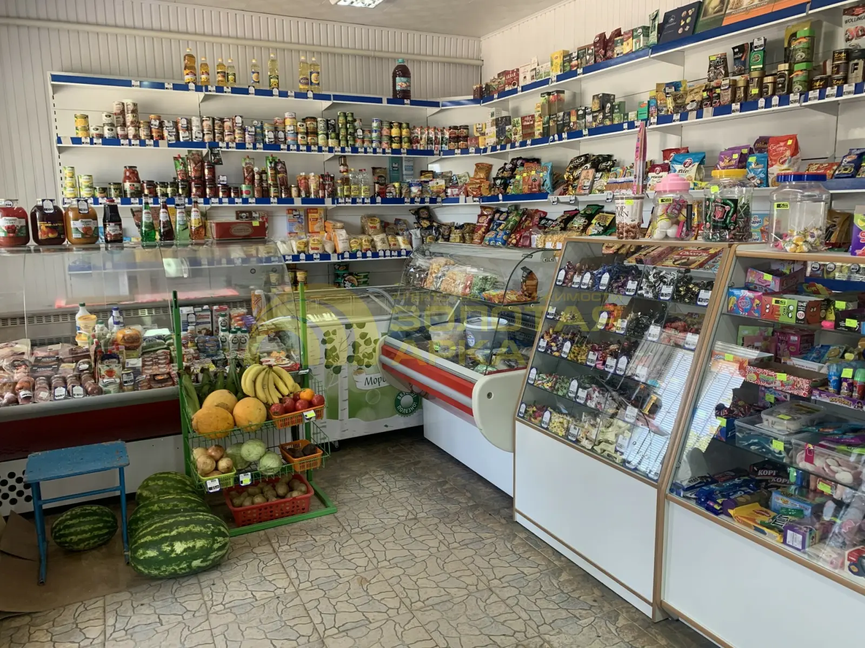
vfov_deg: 53.1
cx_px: 432
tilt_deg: -8.9
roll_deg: +0.1
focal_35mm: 26
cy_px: 324
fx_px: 650
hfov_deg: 67.3
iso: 80
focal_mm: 4.25
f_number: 1.8
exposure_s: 1/50
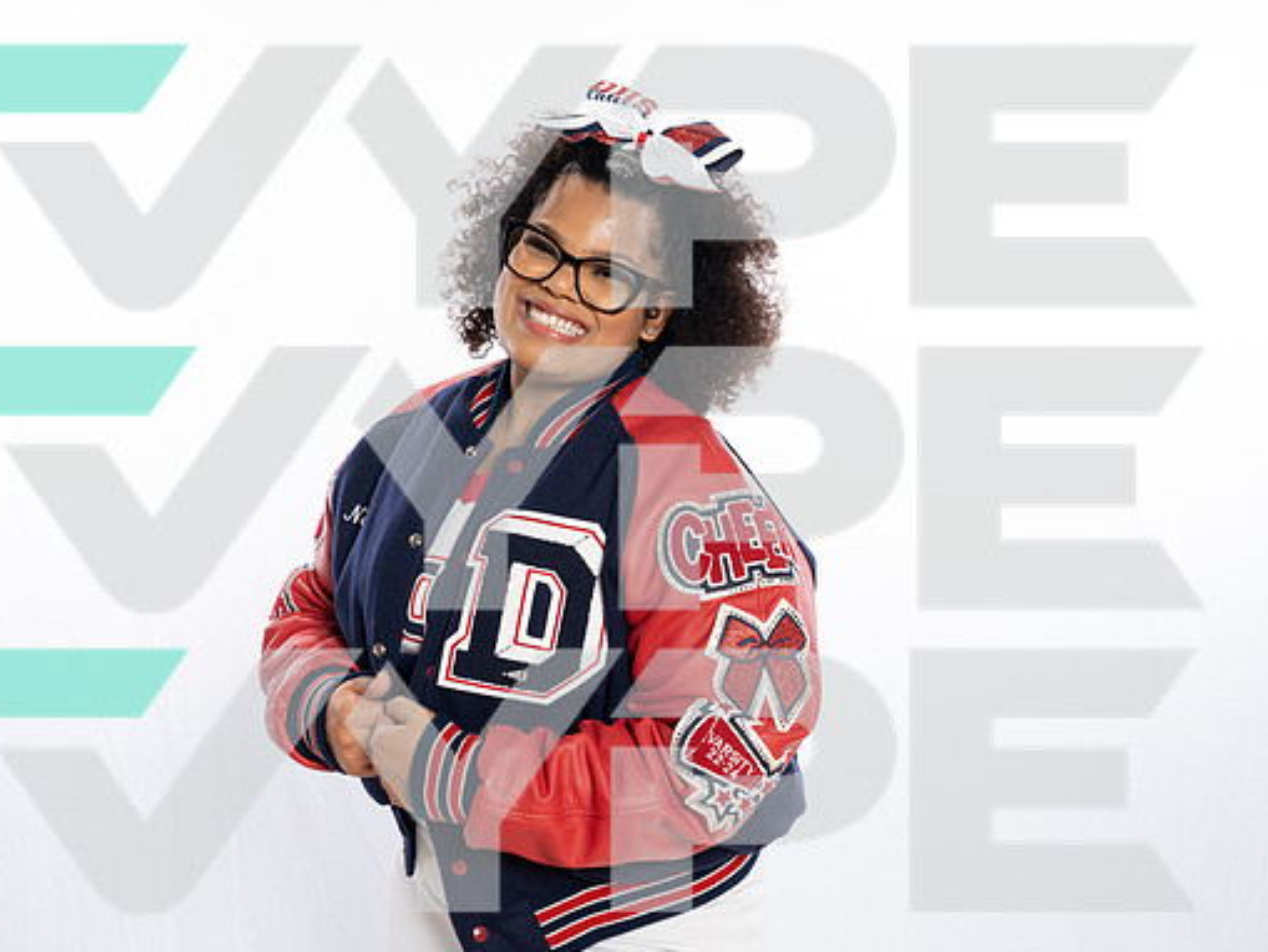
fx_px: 1685
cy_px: 480
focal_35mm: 46
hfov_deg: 41.2
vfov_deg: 31.5
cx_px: 570
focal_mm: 42
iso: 1250
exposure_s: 1/250
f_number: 10
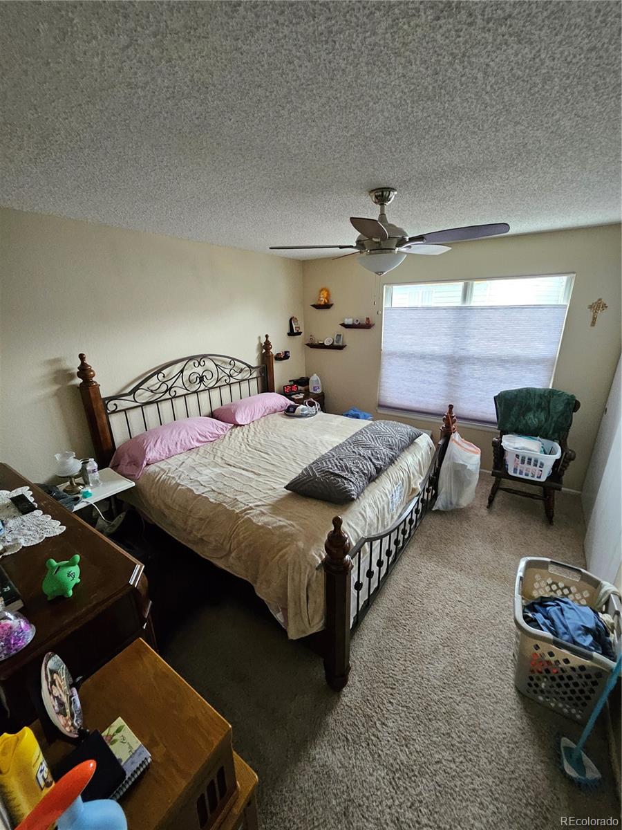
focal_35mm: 13
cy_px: 415
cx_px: 311
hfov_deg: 89.9
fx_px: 311
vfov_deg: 106.2
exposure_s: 1/40
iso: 320
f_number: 2.2
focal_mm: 1.74
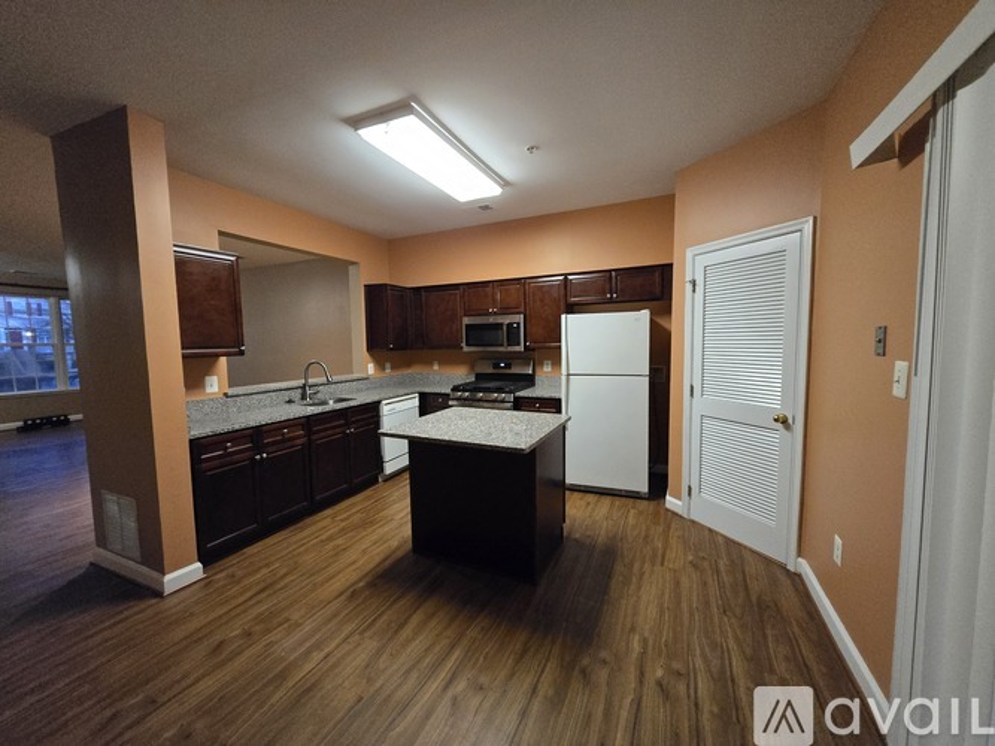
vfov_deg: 89.9
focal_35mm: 13
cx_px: 498
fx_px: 374
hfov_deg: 106.2
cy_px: 373
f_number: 2.2
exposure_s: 1/60
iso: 1250
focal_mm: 1.7
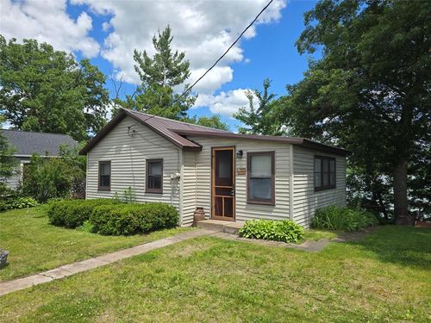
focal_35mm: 23
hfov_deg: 73.9
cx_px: 216
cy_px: 162
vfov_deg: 58.9
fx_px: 286
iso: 12
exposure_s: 1/522
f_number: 1.7
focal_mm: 6.3
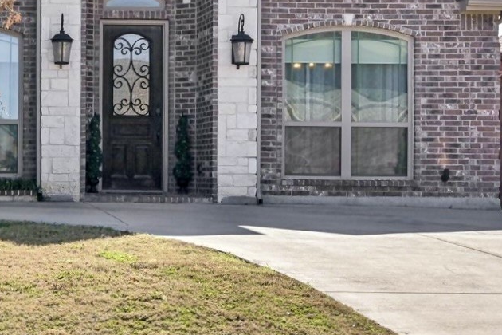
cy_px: 30
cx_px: -95
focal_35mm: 96
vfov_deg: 14.1
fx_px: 1339
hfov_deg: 20.0
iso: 400
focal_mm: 30
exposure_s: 1/1000
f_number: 8
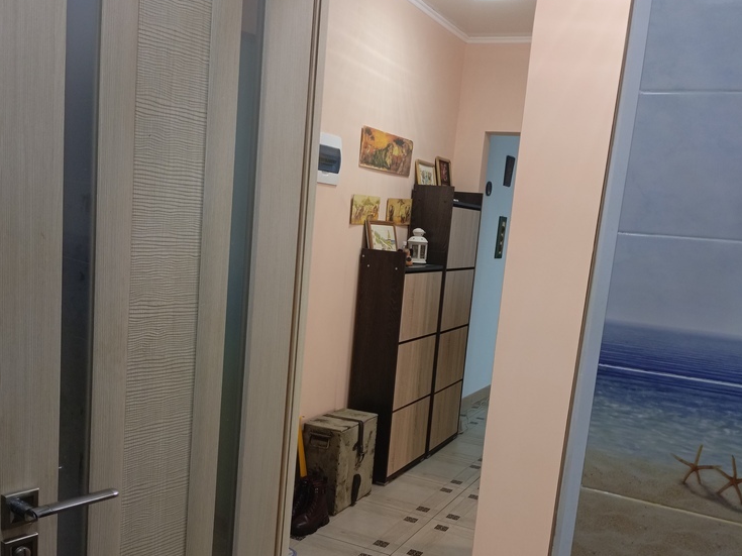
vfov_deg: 41.4
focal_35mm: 34
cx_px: 374
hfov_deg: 54.0
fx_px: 729
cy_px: 360
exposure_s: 1/50
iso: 439
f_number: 1.69
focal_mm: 4.76
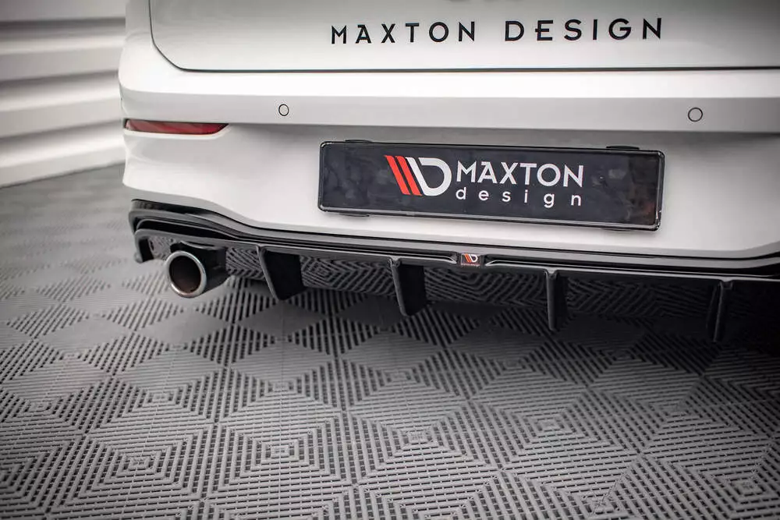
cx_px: 390
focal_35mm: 35
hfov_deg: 54.4
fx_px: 758
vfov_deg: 37.9
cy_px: 260
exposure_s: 1/100
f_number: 2.2
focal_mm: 35
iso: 1000
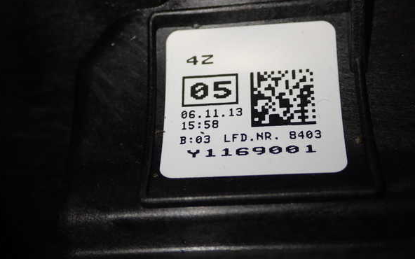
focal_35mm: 58
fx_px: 656
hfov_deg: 35.1
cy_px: 125
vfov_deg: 22.4
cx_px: 205
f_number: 3.3
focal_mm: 9.65
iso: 200
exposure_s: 1/60
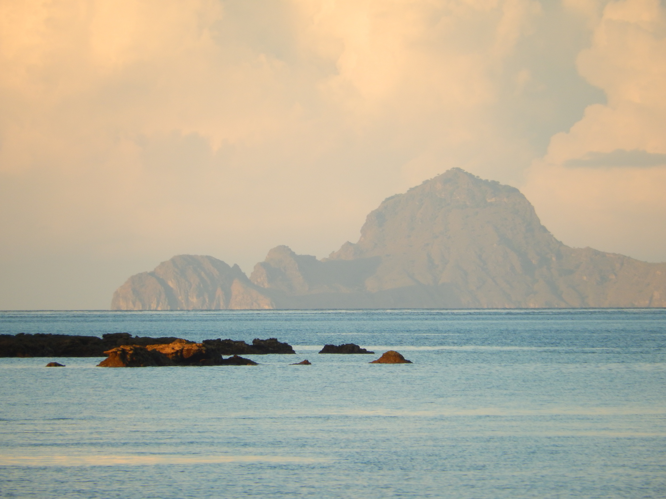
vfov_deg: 2.9
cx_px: 333
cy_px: 250
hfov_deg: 3.9
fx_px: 9889
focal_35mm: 514
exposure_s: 1/125
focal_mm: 92.3
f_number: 6.3
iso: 125
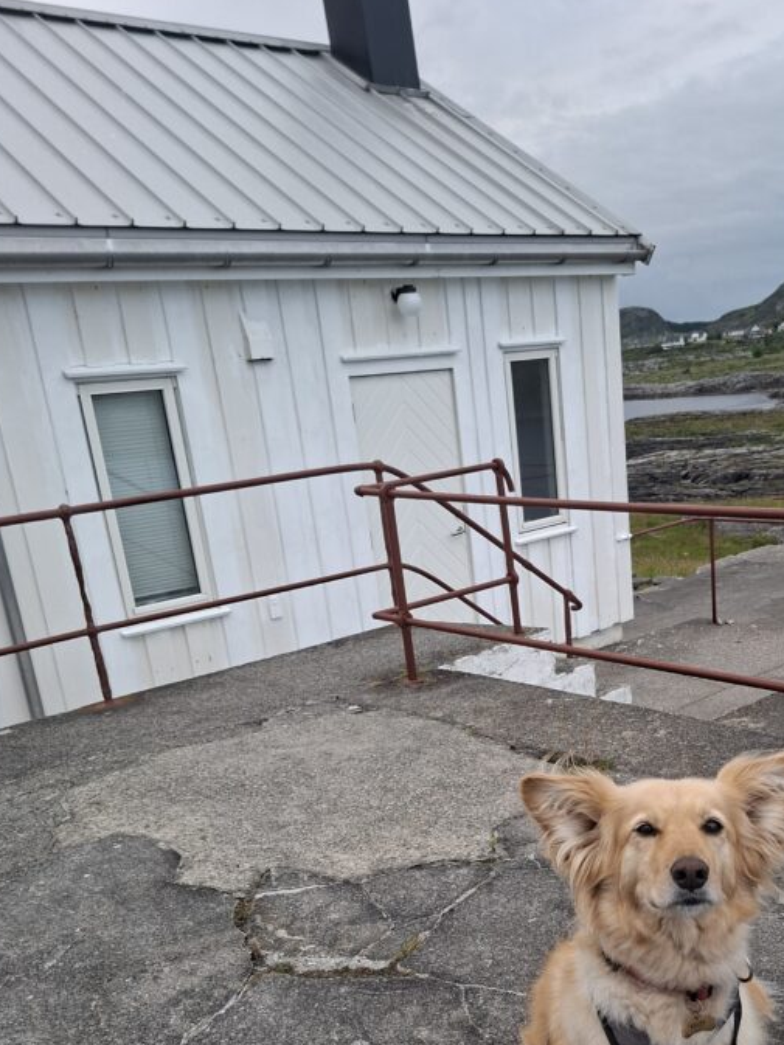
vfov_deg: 51.3
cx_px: 525
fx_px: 1057
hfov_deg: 40.2
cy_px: 727
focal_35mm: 35
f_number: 1.8
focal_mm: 5.54
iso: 50
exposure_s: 1/100
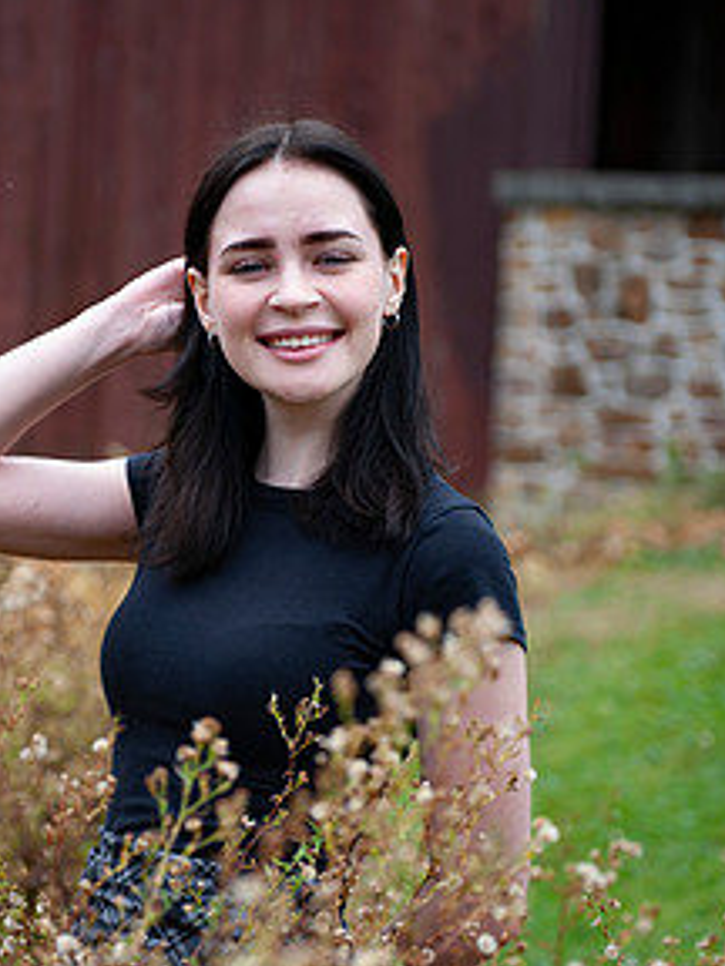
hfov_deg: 14.1
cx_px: 250
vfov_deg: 18.7
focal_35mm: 105
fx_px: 2932
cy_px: 500
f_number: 2.8
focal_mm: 70
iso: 100
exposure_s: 1/400
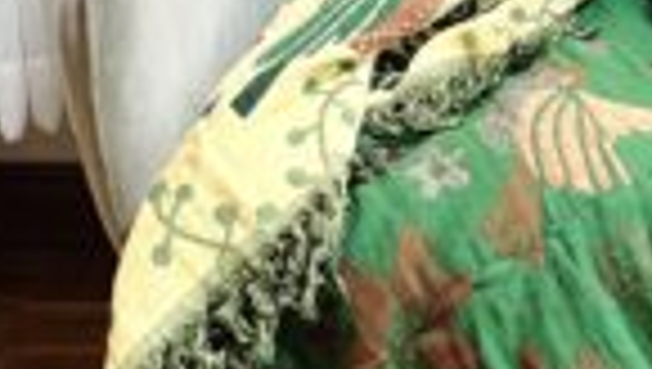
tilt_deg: -20.6
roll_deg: -0.1
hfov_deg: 26.4
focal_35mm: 78
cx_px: 571
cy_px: 76
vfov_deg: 15.5
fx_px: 1350
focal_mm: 5.1
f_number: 1.6
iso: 320
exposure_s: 1/50
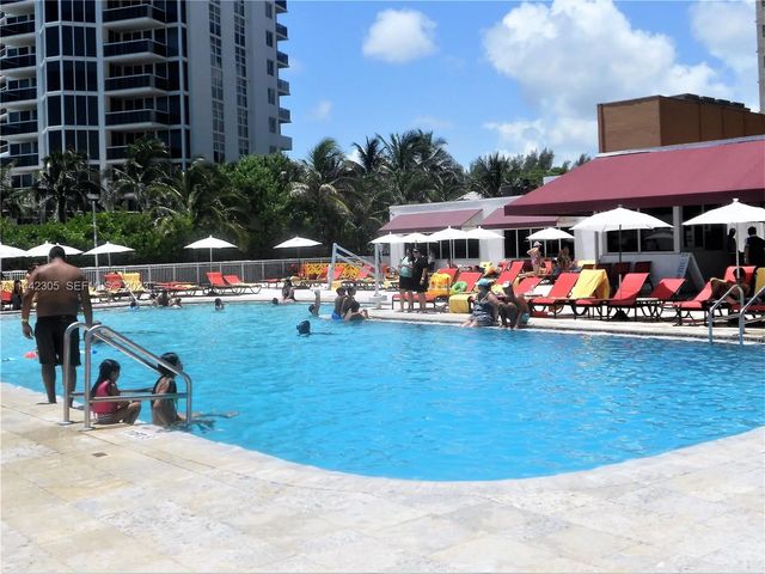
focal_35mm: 43
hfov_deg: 43.9
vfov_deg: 33.6
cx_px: 382
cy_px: 287
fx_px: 950
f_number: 4.2
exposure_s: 1/1250
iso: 80
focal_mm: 7.7
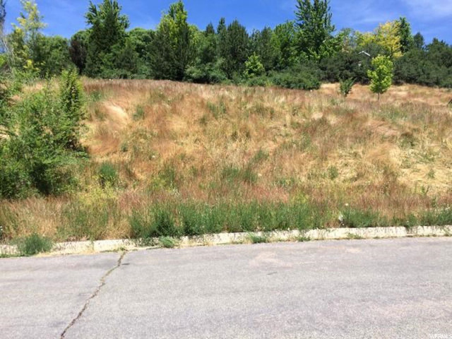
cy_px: 170
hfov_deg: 61.7
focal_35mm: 29
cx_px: 226
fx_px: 379
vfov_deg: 48.2
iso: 32
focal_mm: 4.15
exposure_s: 1/1580
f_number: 2.2
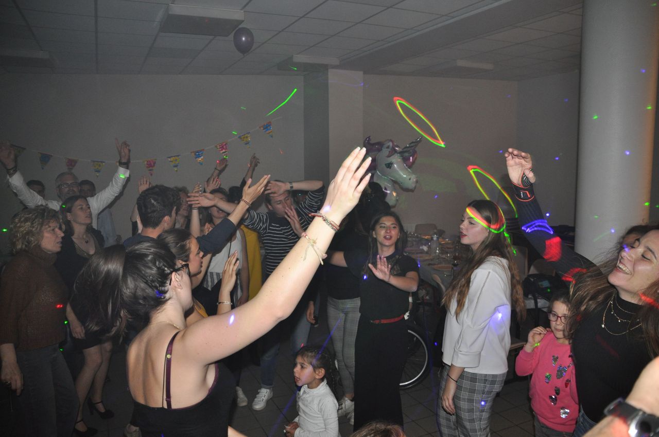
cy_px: 218
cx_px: 330
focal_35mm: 27
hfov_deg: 67.4
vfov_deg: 47.8
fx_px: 494
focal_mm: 18
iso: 800
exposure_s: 1/60
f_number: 3.5
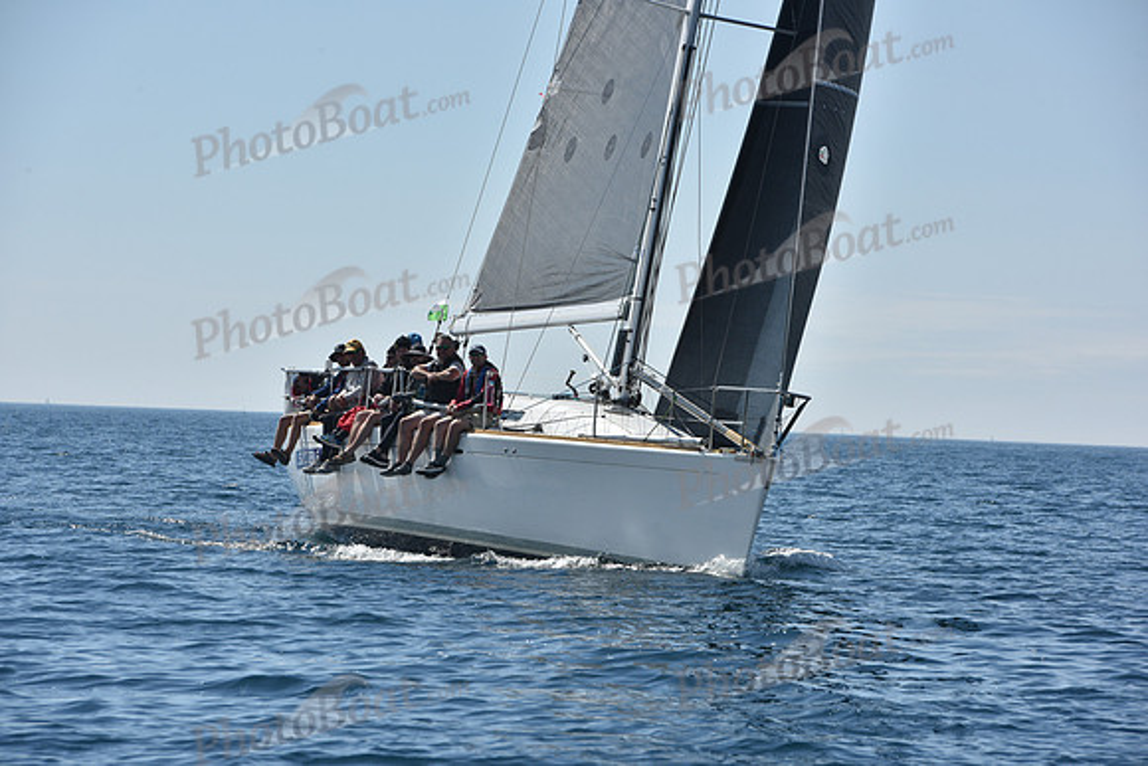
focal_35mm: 200
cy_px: 383
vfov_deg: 6.9
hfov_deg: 10.3
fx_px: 6379
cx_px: 574
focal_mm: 200
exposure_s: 1/800
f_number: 11
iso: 250
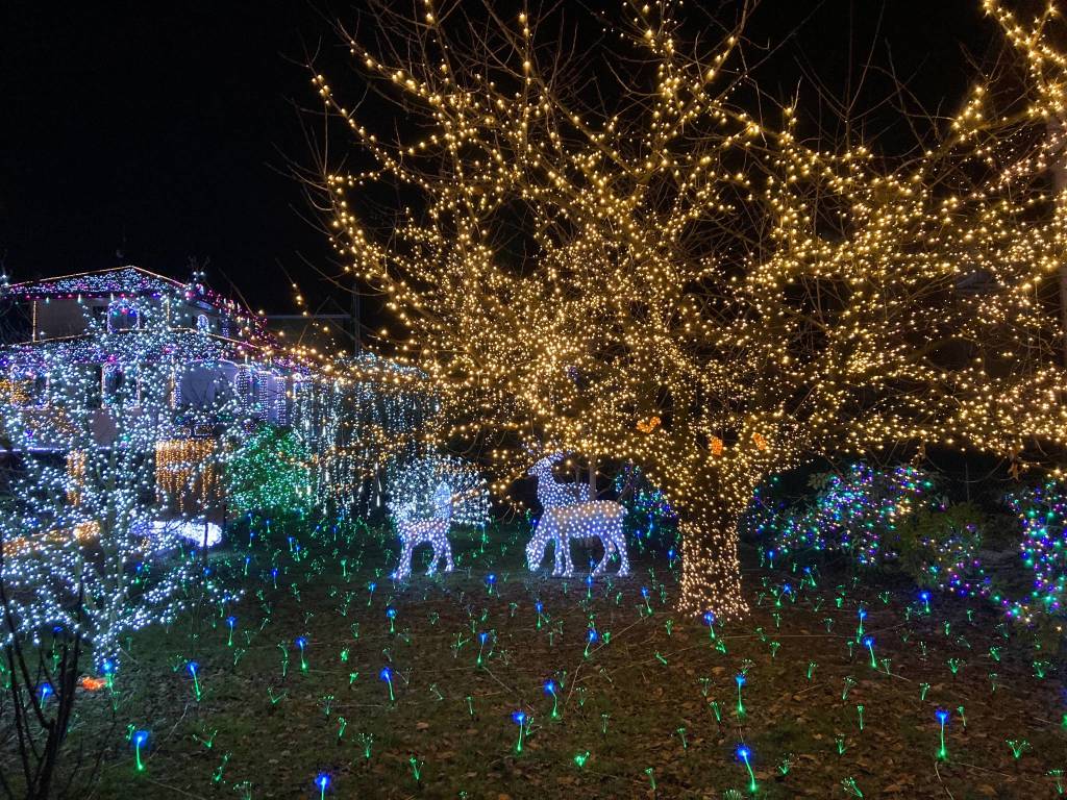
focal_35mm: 28
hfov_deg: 63.4
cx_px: 534
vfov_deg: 49.7
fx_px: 863
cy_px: 400
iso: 400
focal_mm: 3.99
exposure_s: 1/25
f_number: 1.8
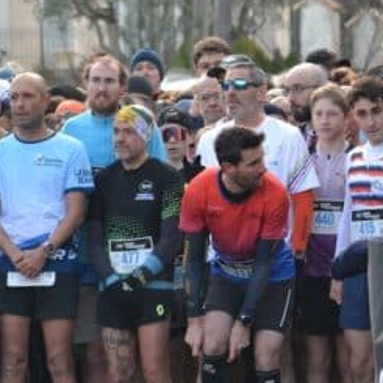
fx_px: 7498
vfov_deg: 2.9
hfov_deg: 2.9
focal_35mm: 599
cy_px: 253
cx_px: 31
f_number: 5
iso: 1000
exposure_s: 1/500
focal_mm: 150
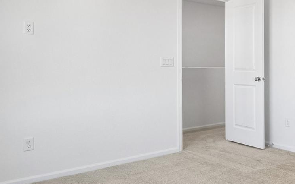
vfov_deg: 35.1
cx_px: 303
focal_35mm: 36
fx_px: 290
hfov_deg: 44.7
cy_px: 71
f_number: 8
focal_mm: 11
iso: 125
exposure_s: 1/30
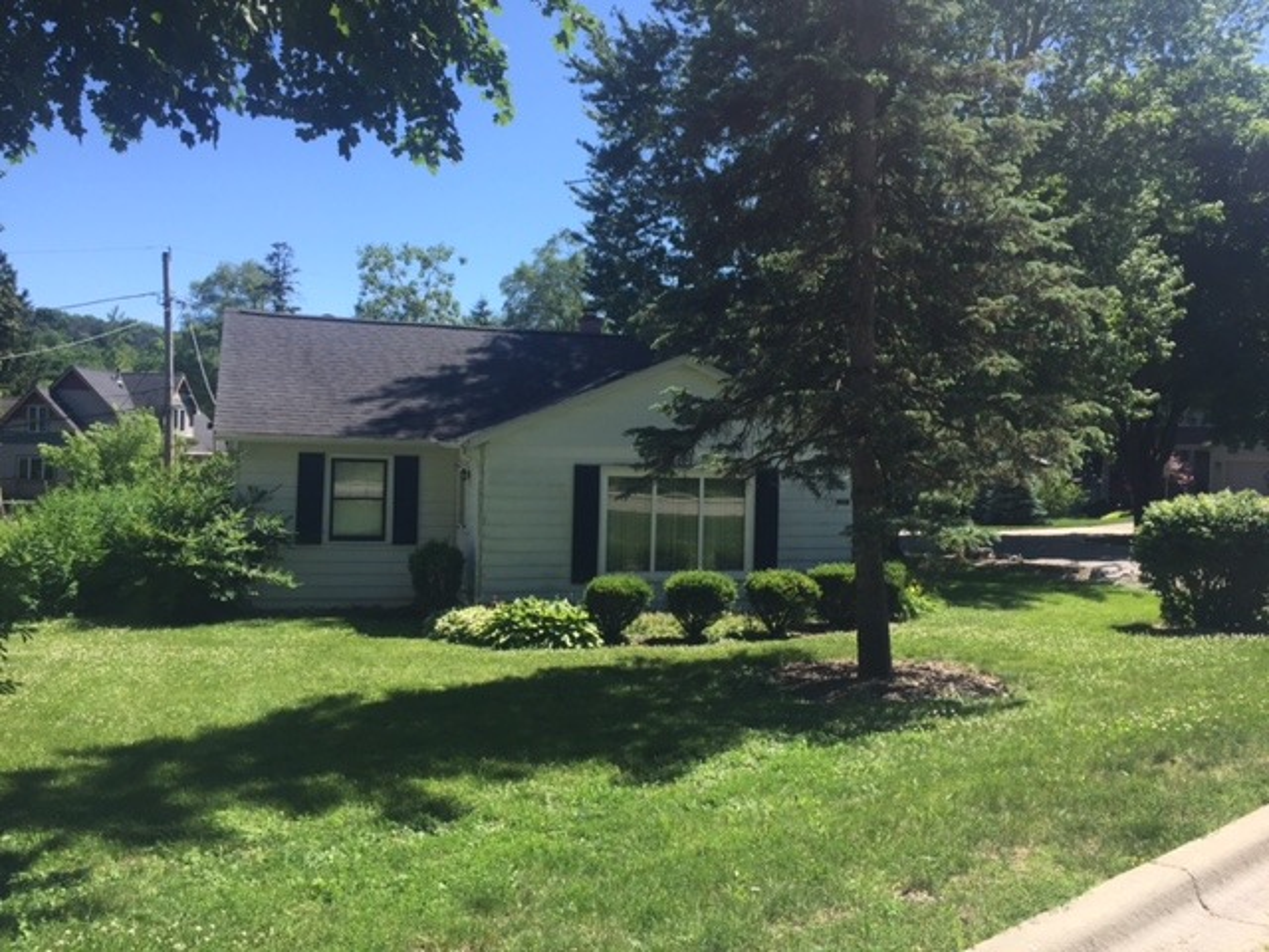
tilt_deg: -0.9
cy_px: 476
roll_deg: -0.9
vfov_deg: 48.2
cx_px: 634
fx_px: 1063
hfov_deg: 61.7
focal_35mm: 29
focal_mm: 4.15
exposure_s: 1/879
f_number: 2.2
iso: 32
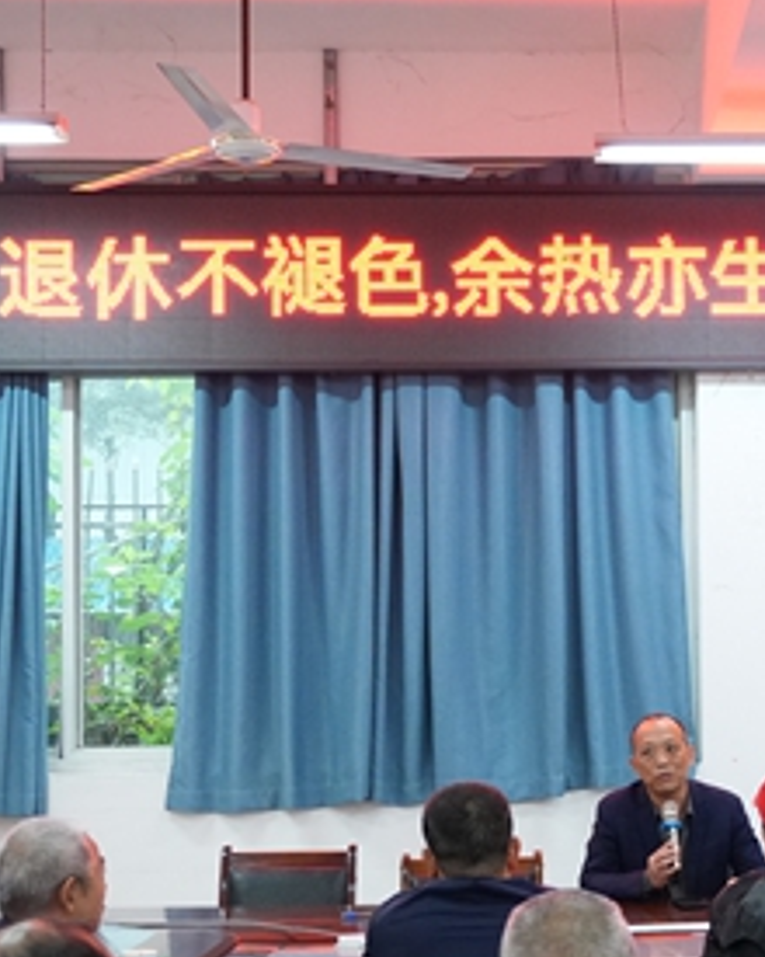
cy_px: 625
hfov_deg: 25.1
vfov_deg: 31.7
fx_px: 1670
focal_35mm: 59
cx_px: 668
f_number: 2.8
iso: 2500
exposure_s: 1/80
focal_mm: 18
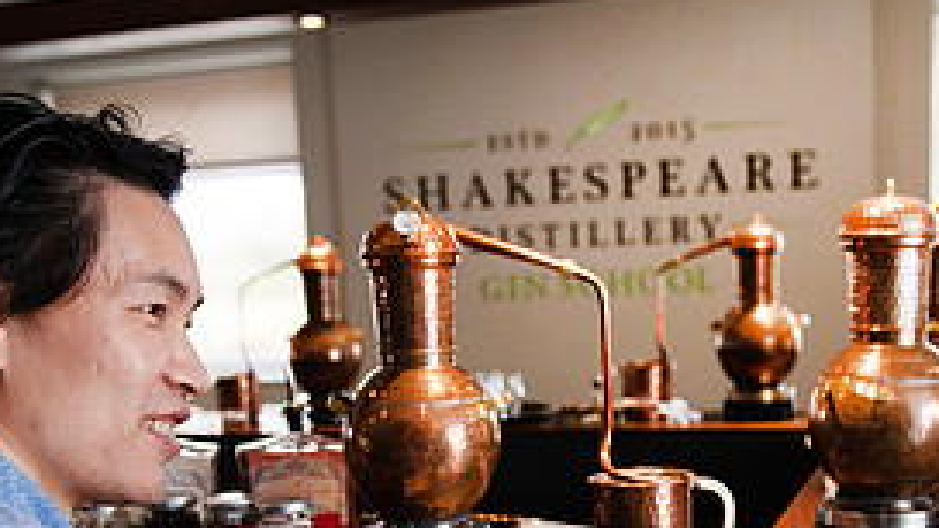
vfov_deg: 20.2
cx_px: 518
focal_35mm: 58
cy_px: 512
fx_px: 1444
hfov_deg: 36.0
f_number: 2.8
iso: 320
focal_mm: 26
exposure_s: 1/250
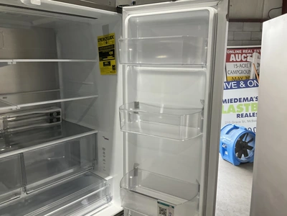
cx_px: 144
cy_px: 108
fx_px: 240
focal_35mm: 29
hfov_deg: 61.7
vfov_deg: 48.2
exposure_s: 1/86
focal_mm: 3
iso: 64
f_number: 1.8
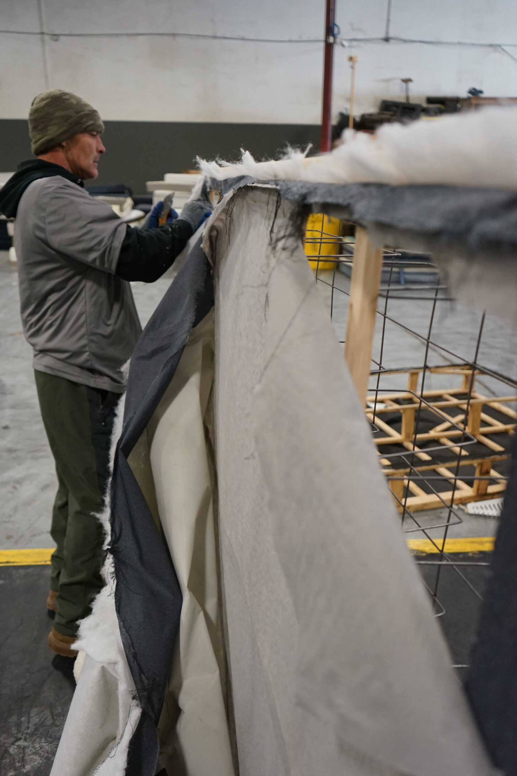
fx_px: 625
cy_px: 395
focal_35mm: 29
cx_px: 255
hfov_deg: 45.0
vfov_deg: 63.7
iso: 2000
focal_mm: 28
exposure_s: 1/160
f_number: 3.5
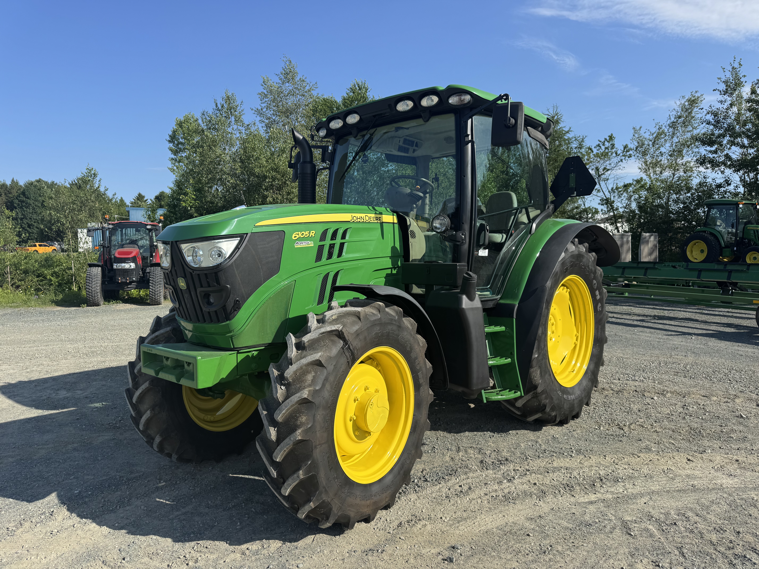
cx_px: 380
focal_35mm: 24
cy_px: 284
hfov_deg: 71.6
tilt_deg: -3.8
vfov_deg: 56.8
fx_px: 526
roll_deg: +1.2
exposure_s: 1/3413
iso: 80
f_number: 1.78
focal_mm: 6.76
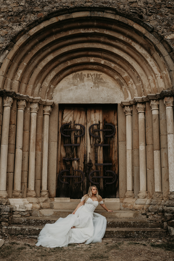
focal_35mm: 35
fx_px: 254
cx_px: 87
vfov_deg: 54.4
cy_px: 130
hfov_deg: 37.9
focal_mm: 35
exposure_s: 1/1000
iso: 200
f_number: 2.2
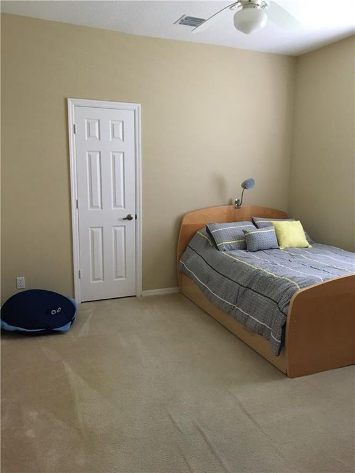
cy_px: 236
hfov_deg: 48.2
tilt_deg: -9.5
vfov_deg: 61.7
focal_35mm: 29
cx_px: 178
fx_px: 397
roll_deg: -0.6
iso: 200
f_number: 2.2
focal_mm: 4.15
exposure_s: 1/20
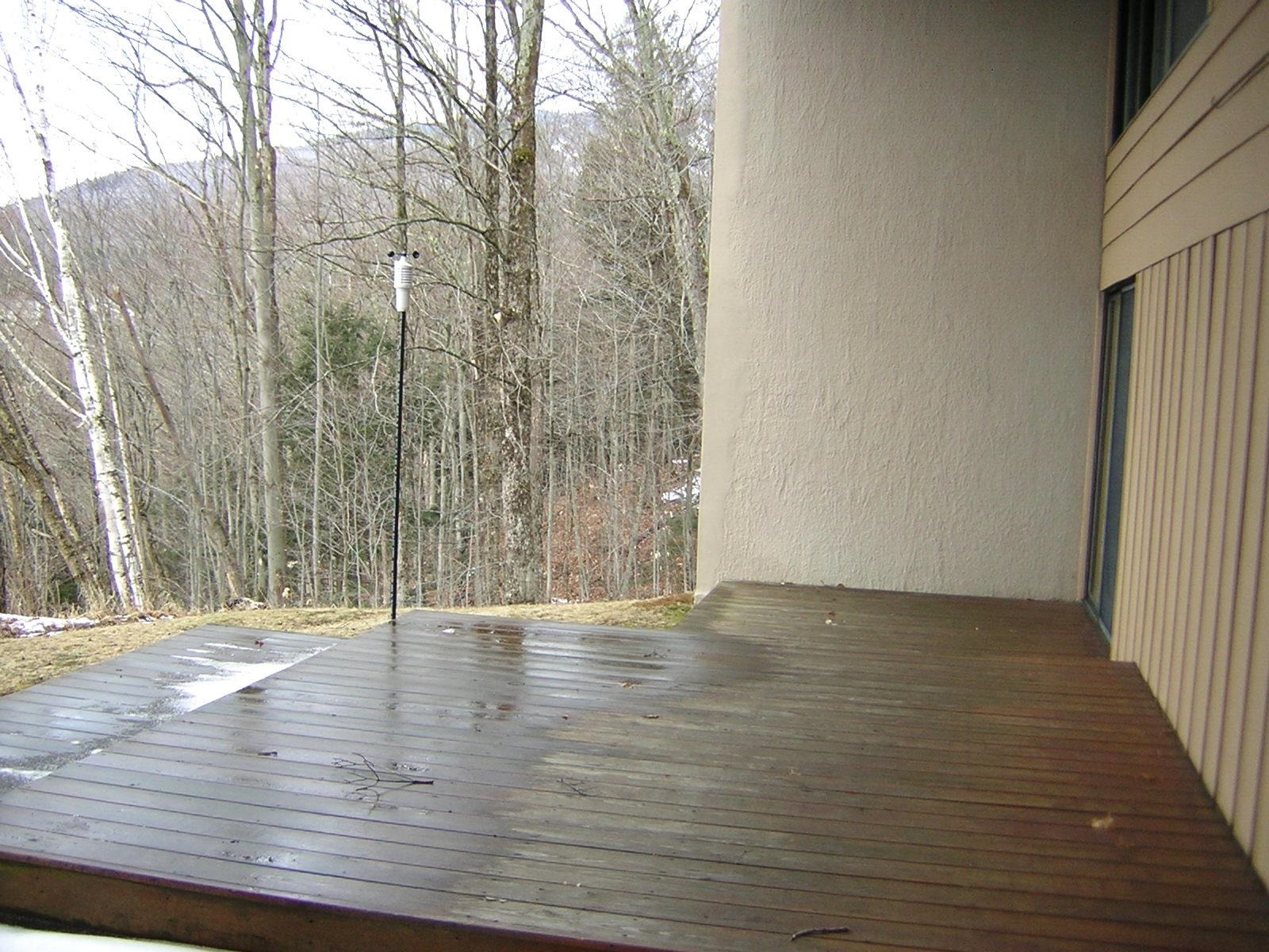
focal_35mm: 36
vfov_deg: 39.7
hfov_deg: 51.4
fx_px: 1320
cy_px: 476
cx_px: 634
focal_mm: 4.7
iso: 50
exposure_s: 1/160
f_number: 2.6
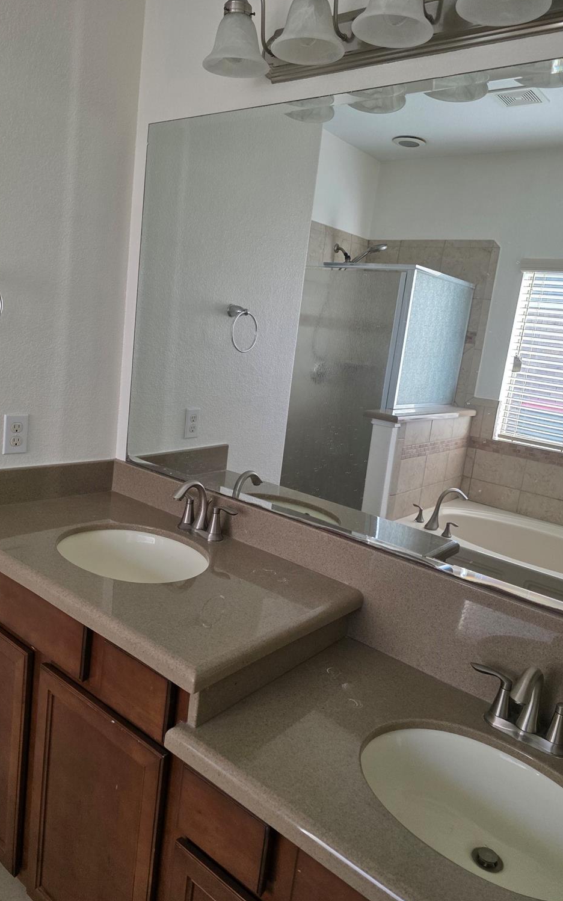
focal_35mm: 25
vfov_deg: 72.5
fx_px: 614
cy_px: 444
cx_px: 280
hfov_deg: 49.3
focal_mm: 6.3
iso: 160
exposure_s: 1/120
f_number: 1.7
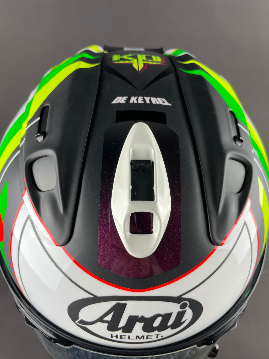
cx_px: 134
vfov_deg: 67.3
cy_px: 180
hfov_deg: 53.1
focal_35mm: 26
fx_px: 269
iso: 32
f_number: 1.6
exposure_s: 1/120
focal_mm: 4.2
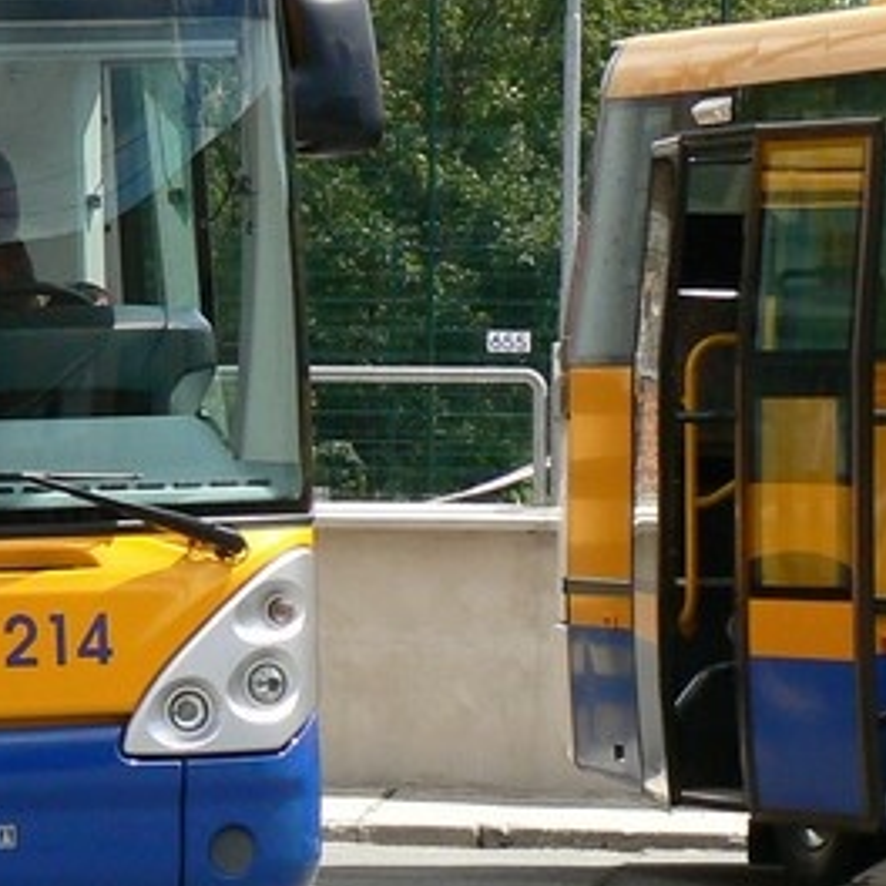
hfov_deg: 5.7
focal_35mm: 307
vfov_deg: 5.7
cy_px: 193
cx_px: -413
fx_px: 8890
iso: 100
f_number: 4
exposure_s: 1/800
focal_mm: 16.9
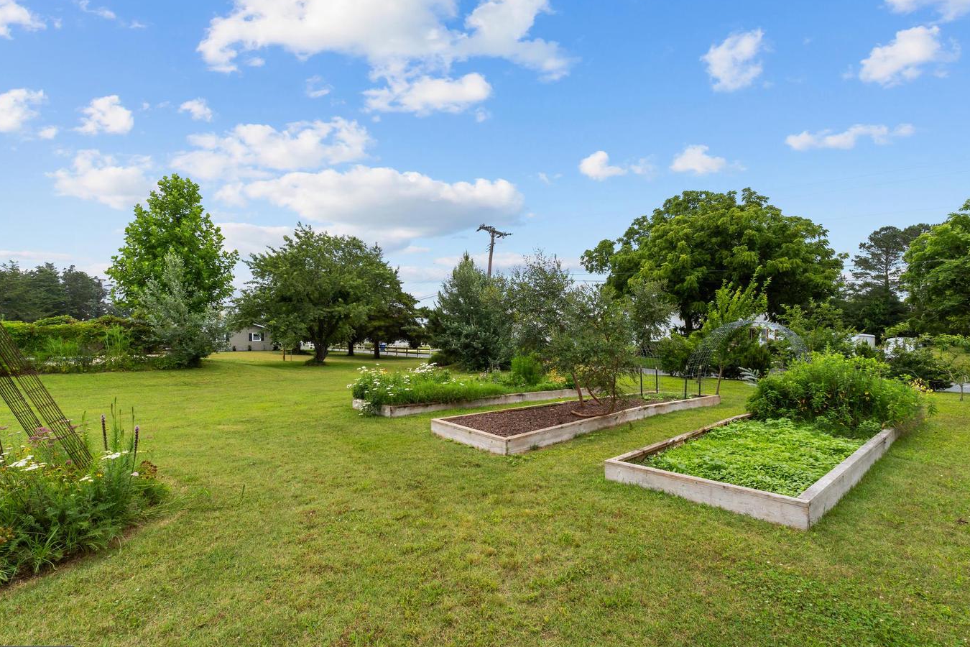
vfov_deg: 73.7
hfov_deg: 96.7
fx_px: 431
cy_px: 338
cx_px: 479
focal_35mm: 16
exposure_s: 1/800
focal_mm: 10
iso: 250
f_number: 7.1
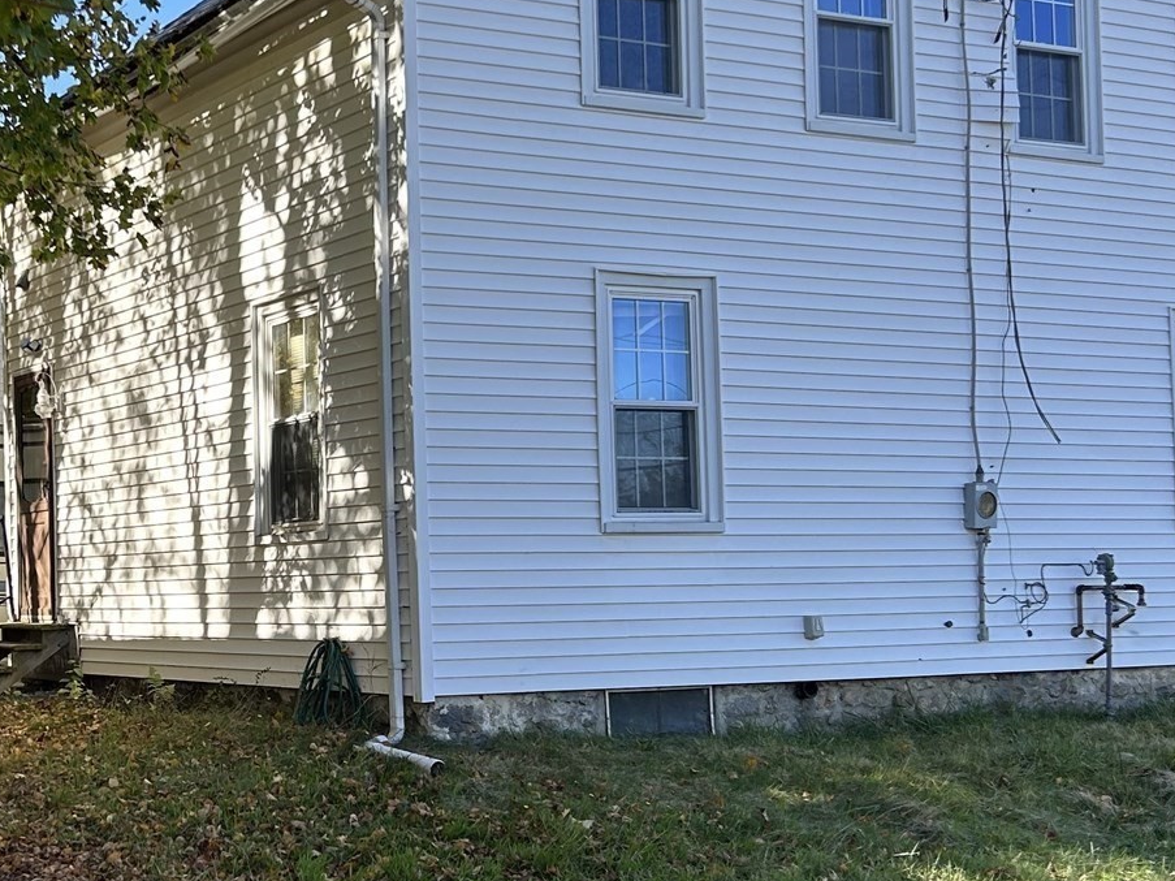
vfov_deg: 24.8
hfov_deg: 31.8
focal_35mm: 59
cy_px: 524
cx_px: 229
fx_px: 2002
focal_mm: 5.7
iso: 50
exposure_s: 1/924
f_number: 1.5
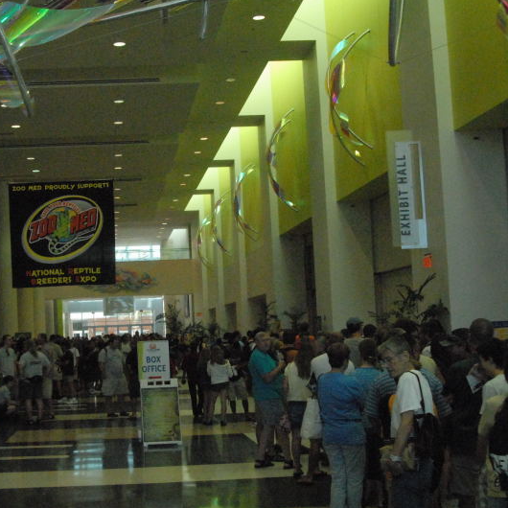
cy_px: 254
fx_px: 897
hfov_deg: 31.1
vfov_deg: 31.6
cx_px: 126
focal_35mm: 54
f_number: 6.3
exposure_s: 1/1000
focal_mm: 28
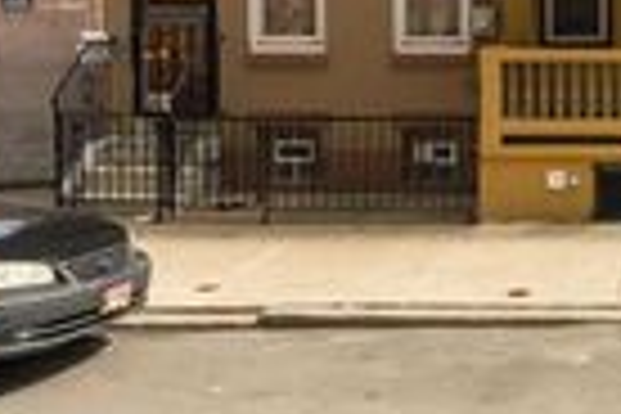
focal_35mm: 58
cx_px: 698
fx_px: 1000
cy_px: -52
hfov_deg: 30.5
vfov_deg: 22.0
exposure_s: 1/400
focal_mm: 16
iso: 400
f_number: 9
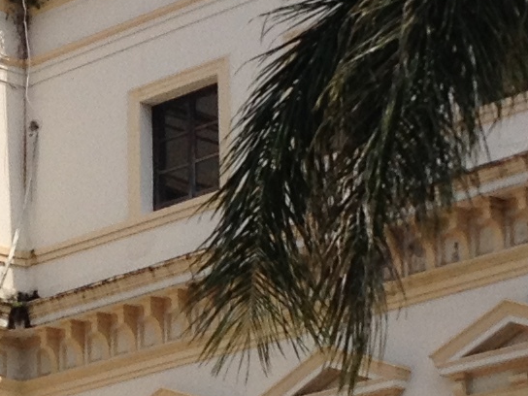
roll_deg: +0.2
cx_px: 46
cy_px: 397
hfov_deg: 9.4
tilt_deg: +9.6
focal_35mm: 210
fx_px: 3203
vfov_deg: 7.0
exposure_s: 1/3460
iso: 50
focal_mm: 4.28
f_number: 2.4
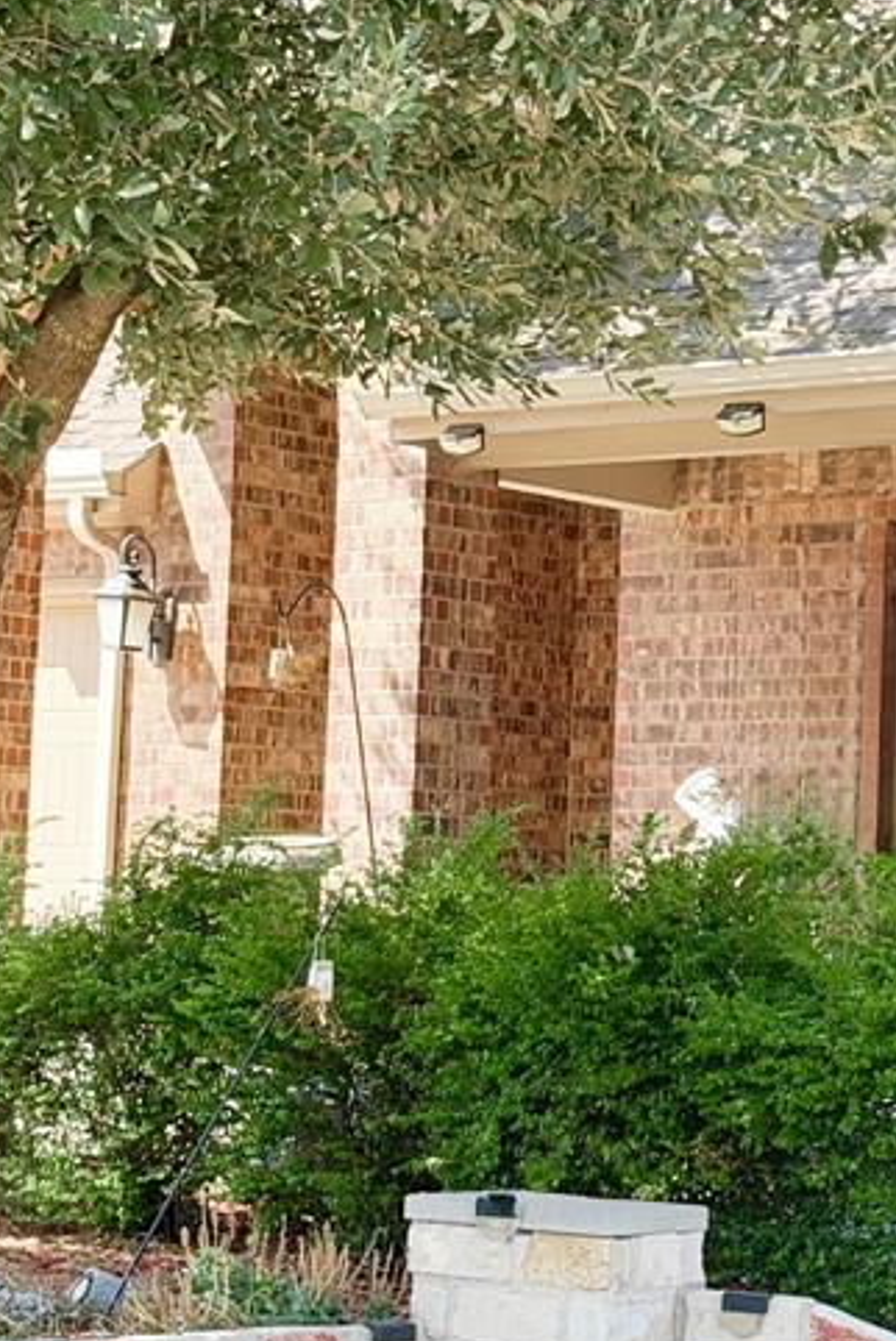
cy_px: 534
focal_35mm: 106
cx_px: 632
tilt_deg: +5.8
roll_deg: -2.1
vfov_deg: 19.2
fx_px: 3951
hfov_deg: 12.9
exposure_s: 1/1608
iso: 80
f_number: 1.78
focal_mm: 6.76
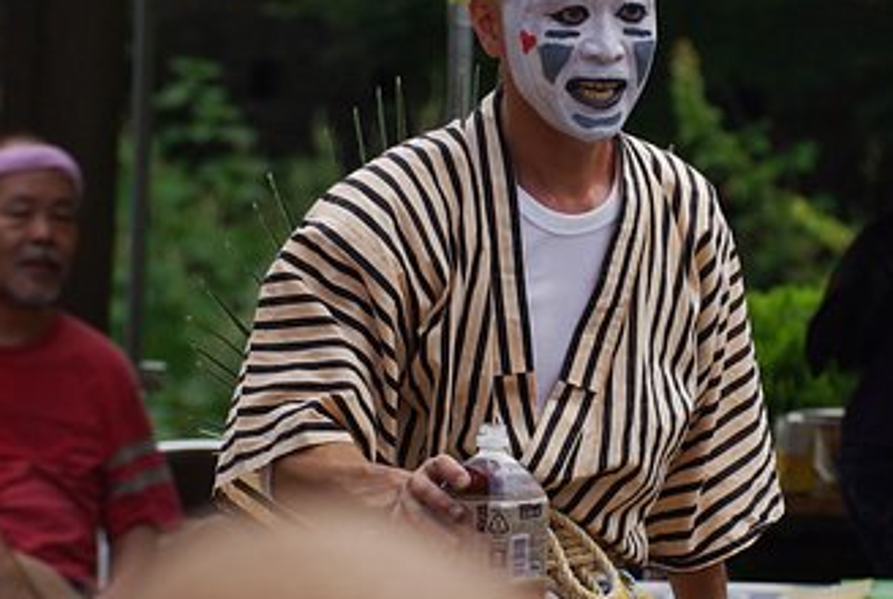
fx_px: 10462
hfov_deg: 4.9
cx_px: 623
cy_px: 260
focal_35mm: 421
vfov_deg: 3.3
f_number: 9
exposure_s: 1/500
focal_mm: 180
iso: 200
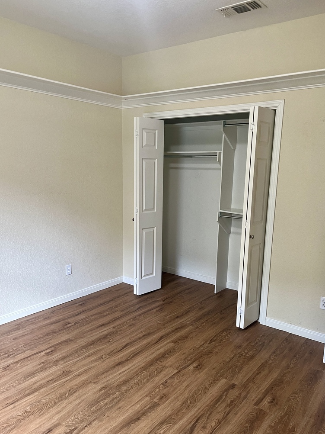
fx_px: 351
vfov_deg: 63.4
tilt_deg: -11.2
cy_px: 231
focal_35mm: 28
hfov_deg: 49.7
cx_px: 168
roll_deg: -0.9
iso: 160
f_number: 1.6
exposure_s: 1/60
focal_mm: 5.1
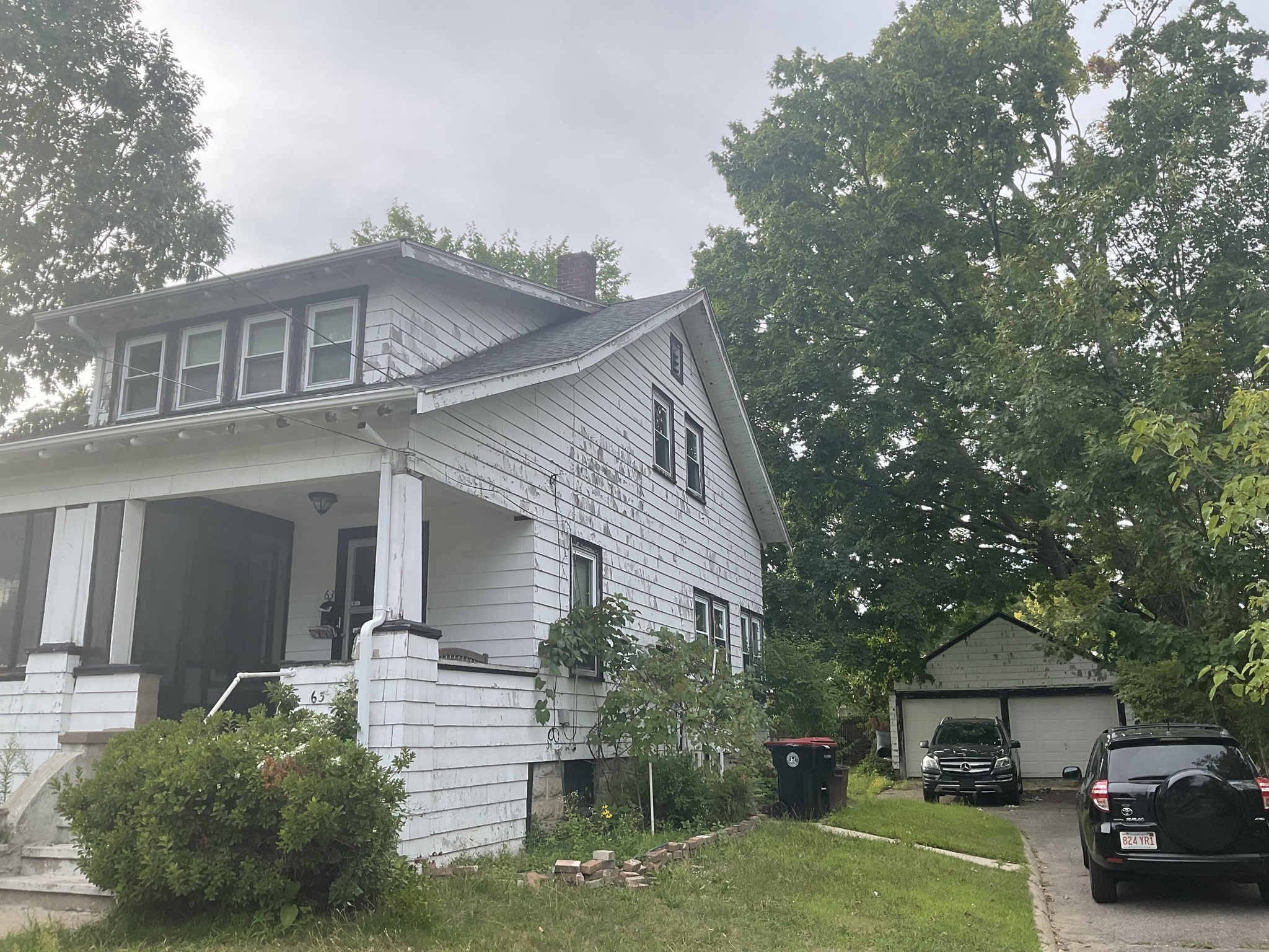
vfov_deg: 48.2
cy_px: 476
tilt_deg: +14.6
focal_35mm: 29
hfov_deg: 61.7
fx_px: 1063
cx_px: 634
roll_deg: +1.1
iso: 16
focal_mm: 3
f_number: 1.8
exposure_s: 1/593
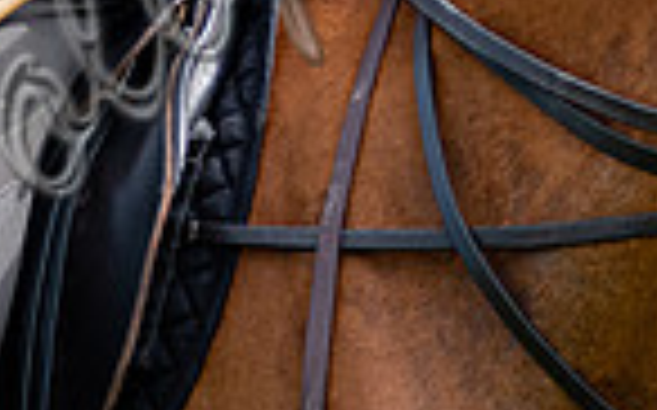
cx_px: 238
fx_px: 38395
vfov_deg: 0.6
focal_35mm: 2146
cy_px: -285
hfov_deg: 1.0
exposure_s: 1/2500
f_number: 3.2
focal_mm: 300
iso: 400
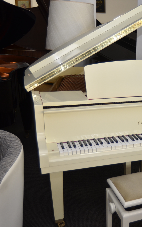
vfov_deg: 41.2
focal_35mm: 49
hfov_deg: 24.9
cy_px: 114
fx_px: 302
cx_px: 149
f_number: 3.8
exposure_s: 1/125
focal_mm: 21
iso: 400
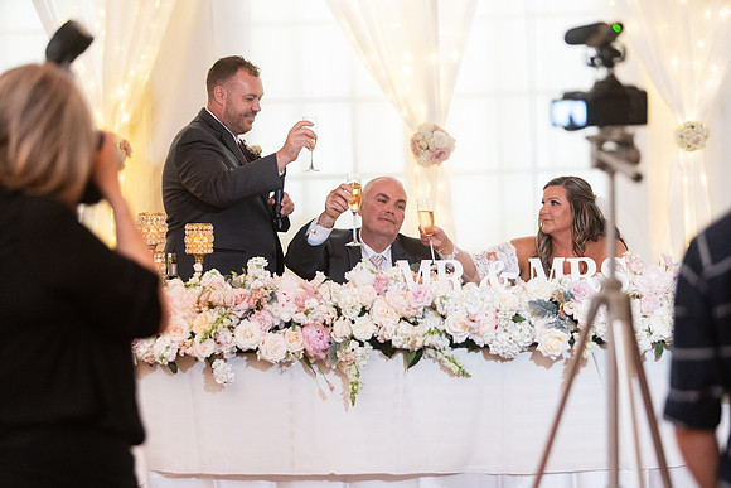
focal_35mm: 105
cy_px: 244
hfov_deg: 19.5
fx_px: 2132
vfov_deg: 13.0
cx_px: 366
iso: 4000
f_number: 2.8
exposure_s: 1/200
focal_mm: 105
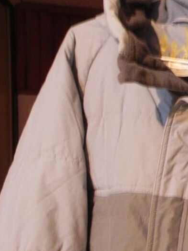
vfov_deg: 26.9
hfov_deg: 21.6
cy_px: 278
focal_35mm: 66
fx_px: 478
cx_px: 182
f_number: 2.8
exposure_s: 1/4.5
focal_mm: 4.6
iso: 400
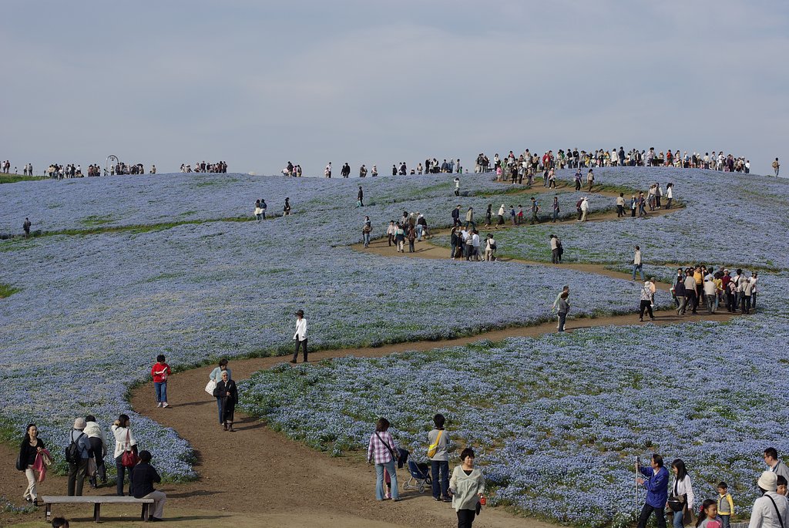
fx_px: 1645
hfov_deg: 27.0
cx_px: 394
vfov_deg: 18.2
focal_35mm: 75
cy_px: 264
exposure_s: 1/350
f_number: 8
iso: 100
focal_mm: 50
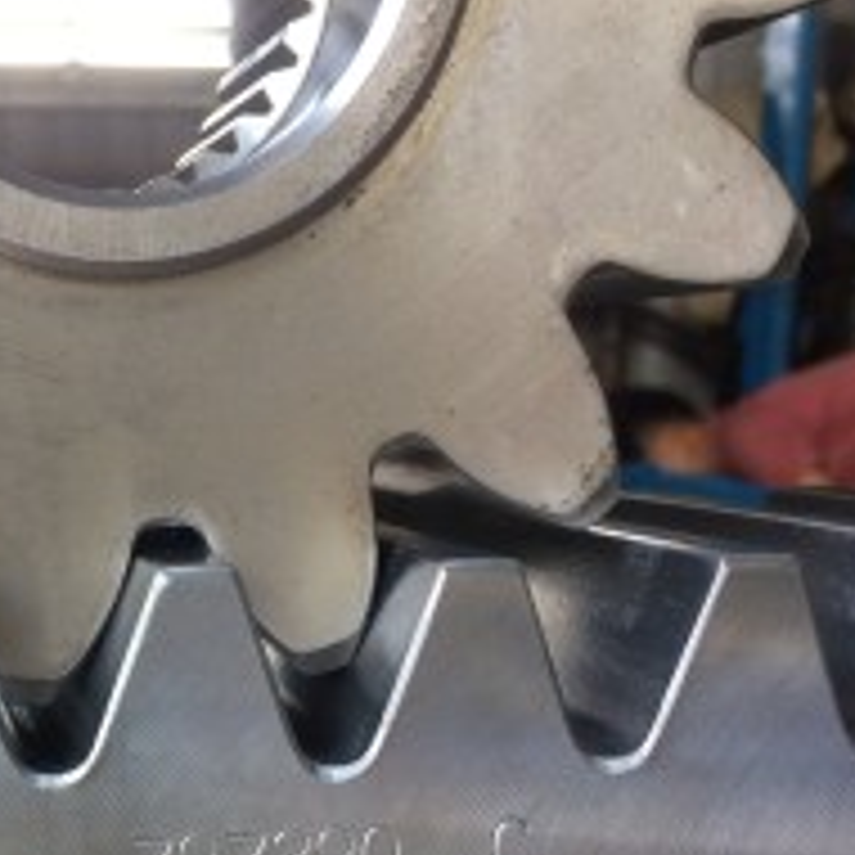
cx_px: -14
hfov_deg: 29.4
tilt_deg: -12.0
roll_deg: -0.8
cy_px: 666
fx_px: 1509
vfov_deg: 31.0
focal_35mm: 54
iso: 64
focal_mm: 4.15
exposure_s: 1/33
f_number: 2.2
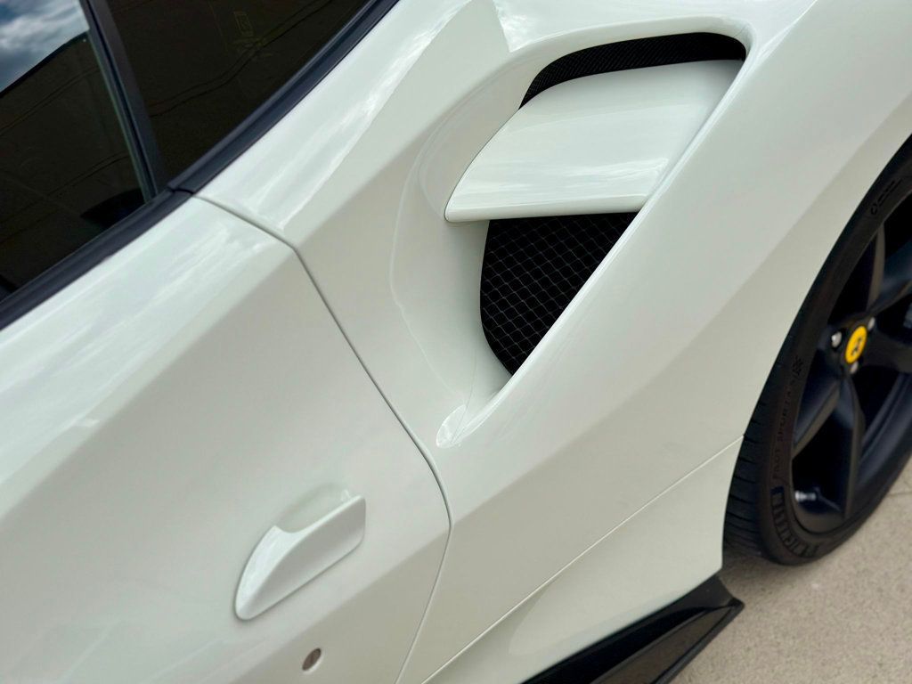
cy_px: 342
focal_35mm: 48
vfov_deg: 30.3
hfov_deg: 39.7
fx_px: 1265
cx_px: 456
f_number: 1.78
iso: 80
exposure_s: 1/4016
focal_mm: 6.86
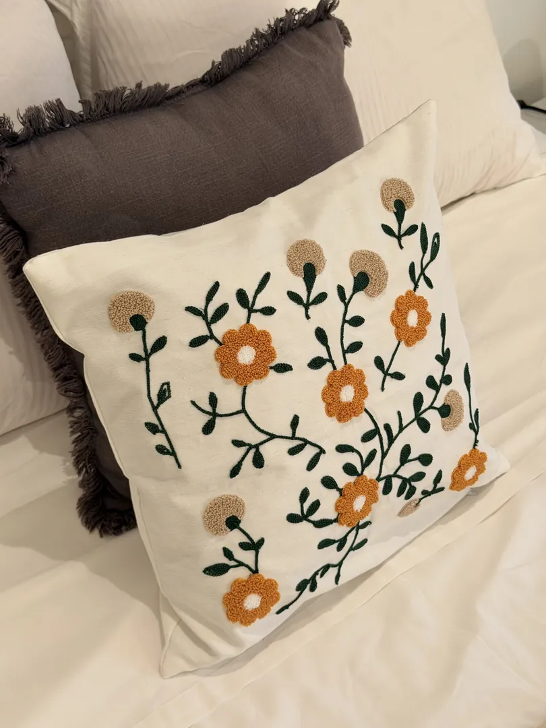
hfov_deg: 30.3
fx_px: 1009
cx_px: 273
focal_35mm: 48
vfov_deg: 39.7
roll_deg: -2.3
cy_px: 364
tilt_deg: -39.9
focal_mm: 6.76
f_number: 1.78
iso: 100
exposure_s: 1/108
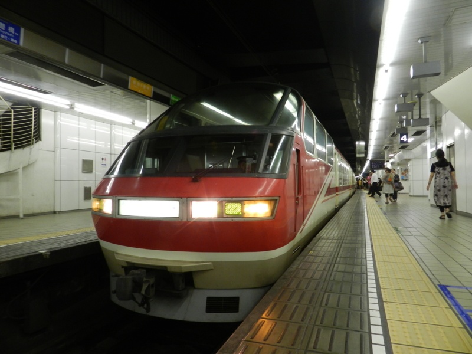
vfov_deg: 58.9
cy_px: 177
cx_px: 236
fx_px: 314
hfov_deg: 73.9
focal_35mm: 23
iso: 220
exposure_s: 1/30
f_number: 3.4
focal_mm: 4
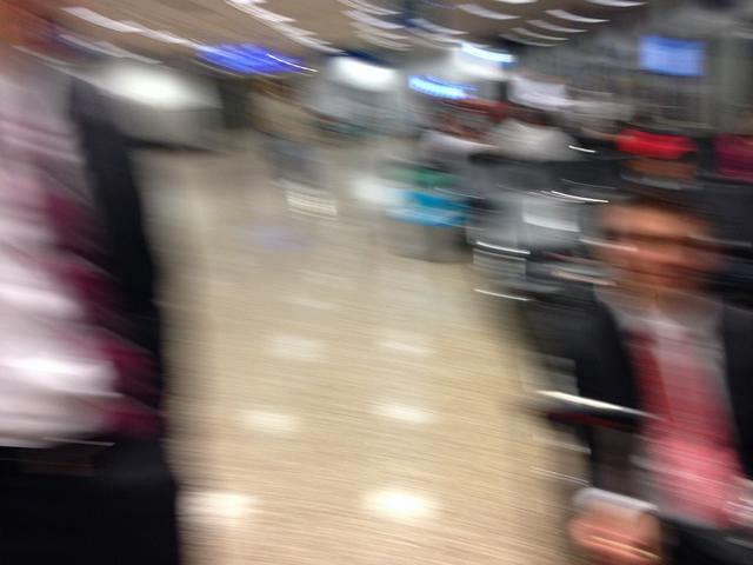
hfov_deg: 55.4
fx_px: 718
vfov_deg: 42.9
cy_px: 282
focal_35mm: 33
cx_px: 376
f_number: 2.4
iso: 125
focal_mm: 4.12
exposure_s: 1/20
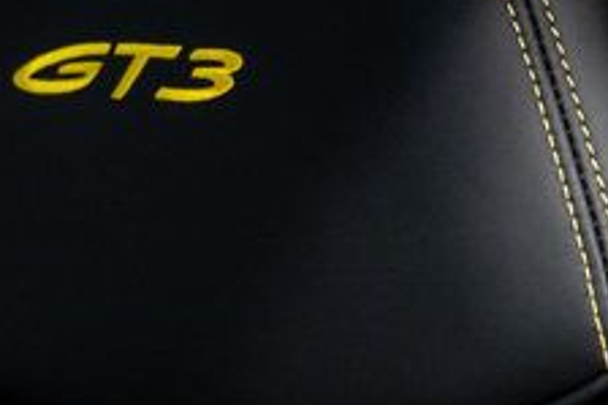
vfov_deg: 6.0
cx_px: 19
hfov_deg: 8.9
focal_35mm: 229
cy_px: 453
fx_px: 3865
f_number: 4
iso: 3200
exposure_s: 1/60
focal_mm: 50
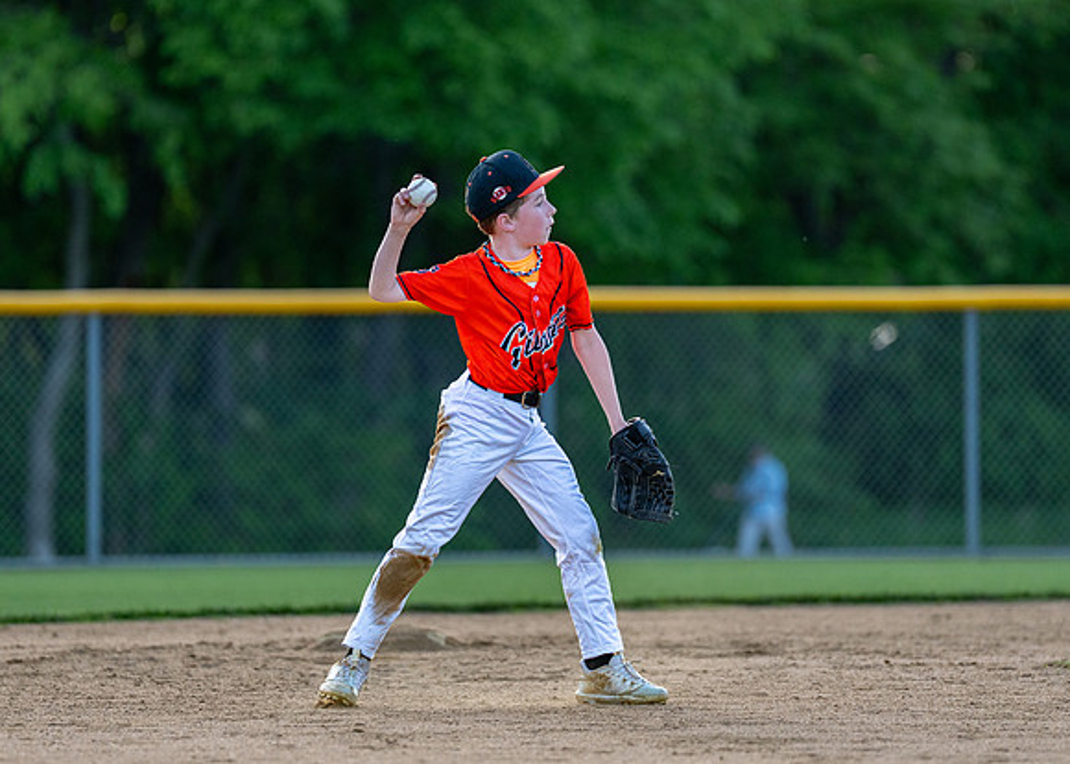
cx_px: 515
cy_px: 341
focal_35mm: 324
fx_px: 9845
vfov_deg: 4.4
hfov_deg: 6.2
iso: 500
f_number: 2.8
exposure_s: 1/2000
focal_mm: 200
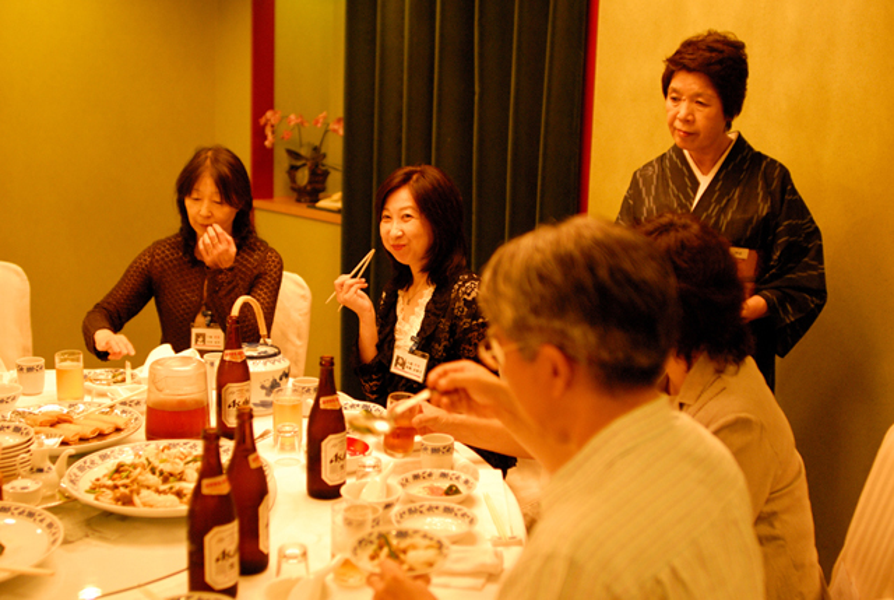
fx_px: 1045
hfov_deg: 46.3
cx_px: 447
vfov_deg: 32.0
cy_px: 300
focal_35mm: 42
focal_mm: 28
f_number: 2
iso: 800
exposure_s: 1/60
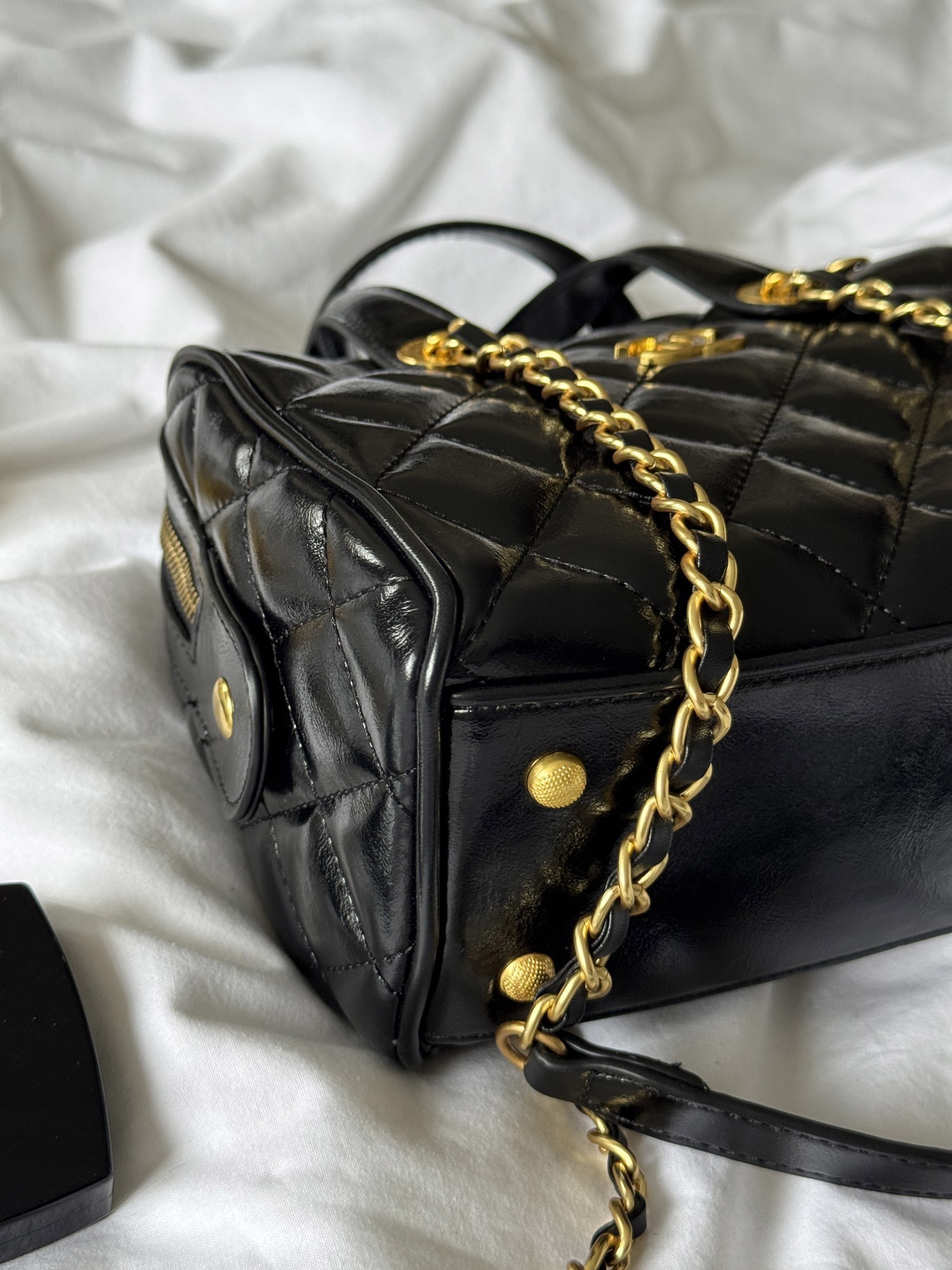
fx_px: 1760
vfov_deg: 39.7
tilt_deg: -38.6
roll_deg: -8.0
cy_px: 635
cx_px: 476
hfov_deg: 30.3
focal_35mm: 48
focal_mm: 6.76
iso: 100
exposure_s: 1/60
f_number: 1.78
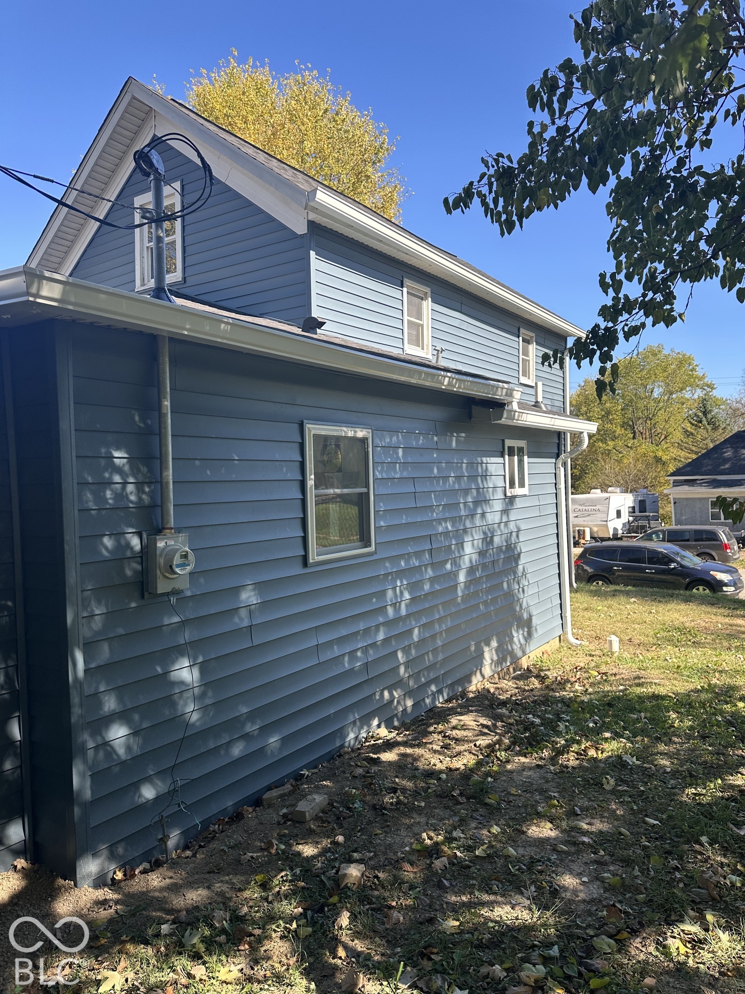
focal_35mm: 24
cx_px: 372
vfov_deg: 71.6
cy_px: 497
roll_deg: +0.6
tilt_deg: +1.6
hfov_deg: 56.8
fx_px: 689
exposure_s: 1/1029
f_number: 1.78
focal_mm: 6.86
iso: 80
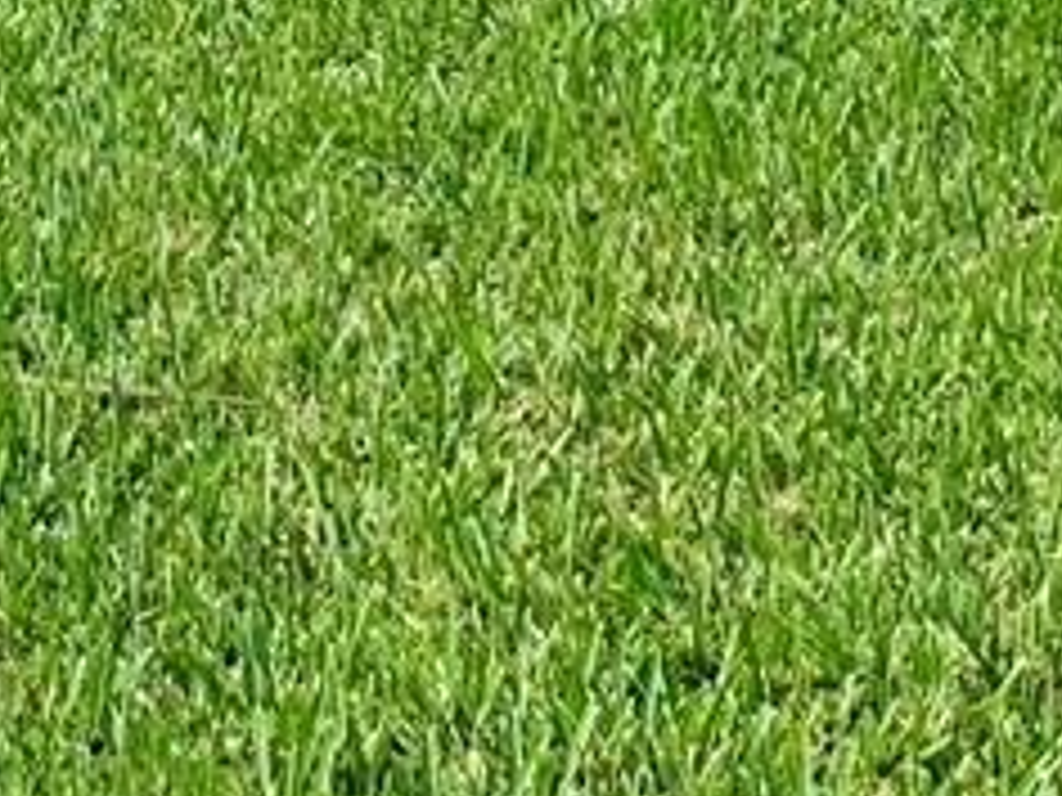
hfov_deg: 11.0
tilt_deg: -4.0
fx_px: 5400
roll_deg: +0.9
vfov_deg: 7.6
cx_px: -189
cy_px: -1367
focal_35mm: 176
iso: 25
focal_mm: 4.25
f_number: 1.8
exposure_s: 1/2833
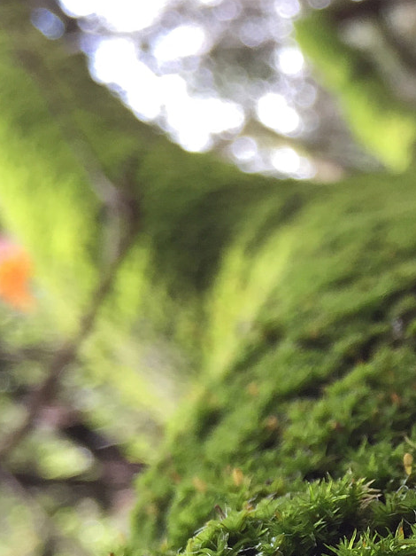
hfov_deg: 18.8
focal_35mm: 74
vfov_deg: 26.2
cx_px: 499
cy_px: 371
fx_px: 1186
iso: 50
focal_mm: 4.15
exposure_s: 1/120
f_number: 2.2
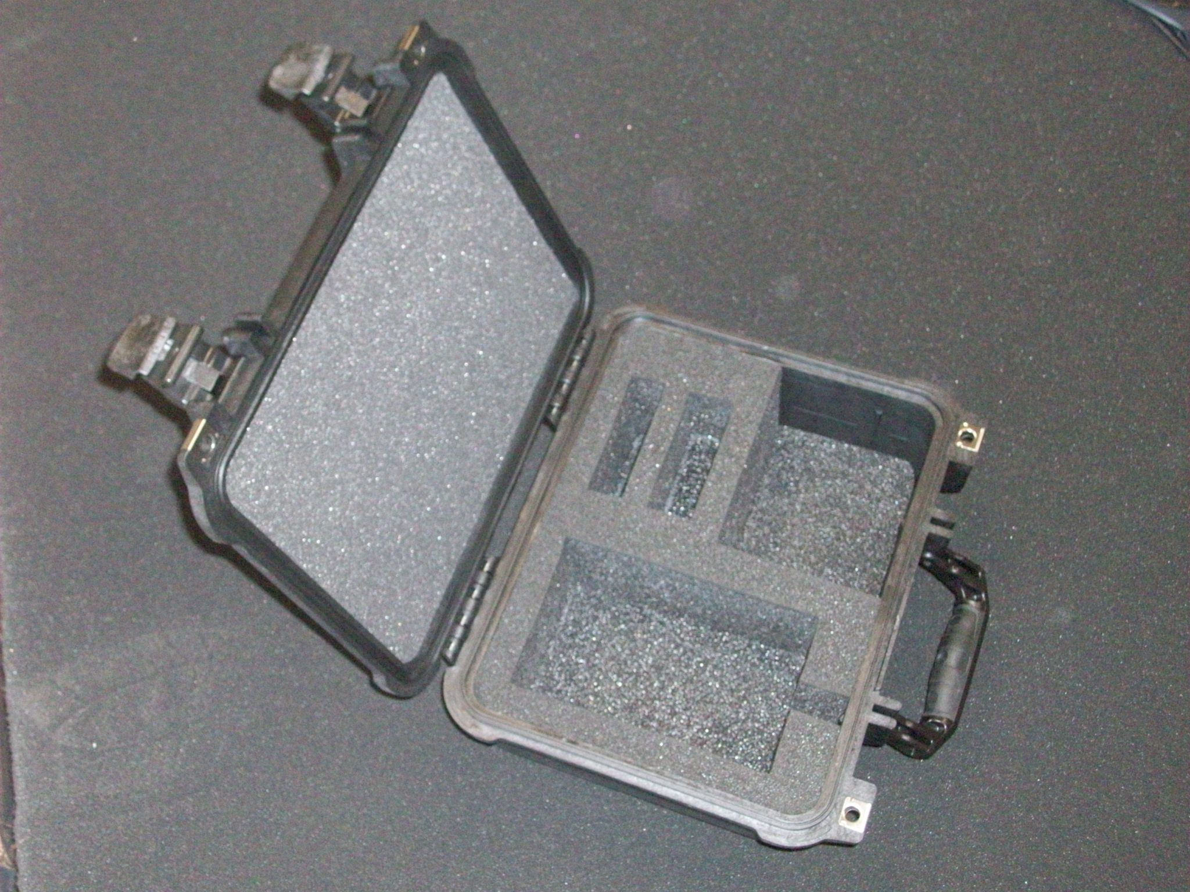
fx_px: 1444
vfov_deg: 34.3
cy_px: 446
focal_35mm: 42
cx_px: 595
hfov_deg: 44.8
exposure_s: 1/65.1
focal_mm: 7.1
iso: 320
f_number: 3.2
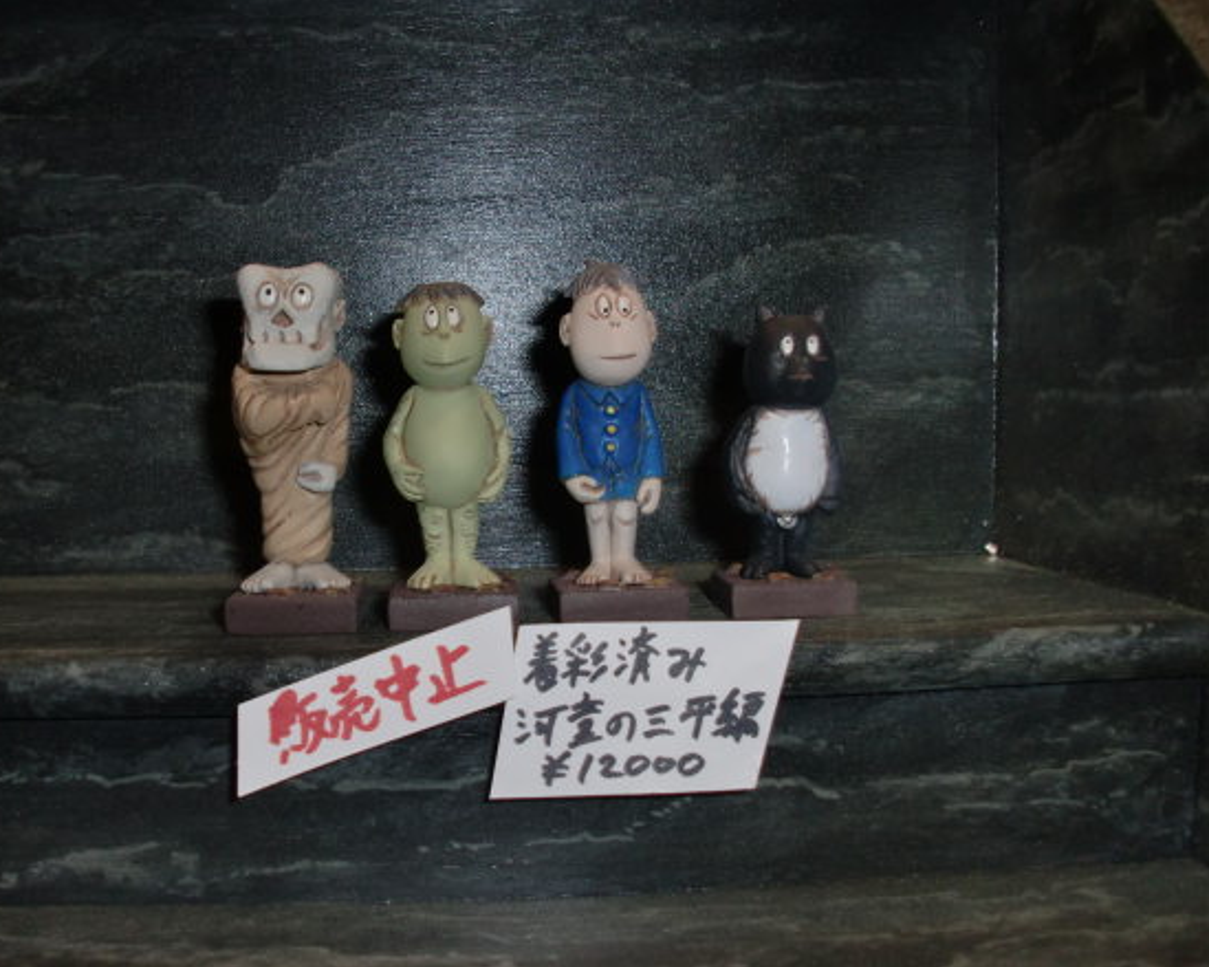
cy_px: 491
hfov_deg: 44.7
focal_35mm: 41
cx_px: 513
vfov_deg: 36.5
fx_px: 1467
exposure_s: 1/30
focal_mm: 6.3
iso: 125
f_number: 7.9
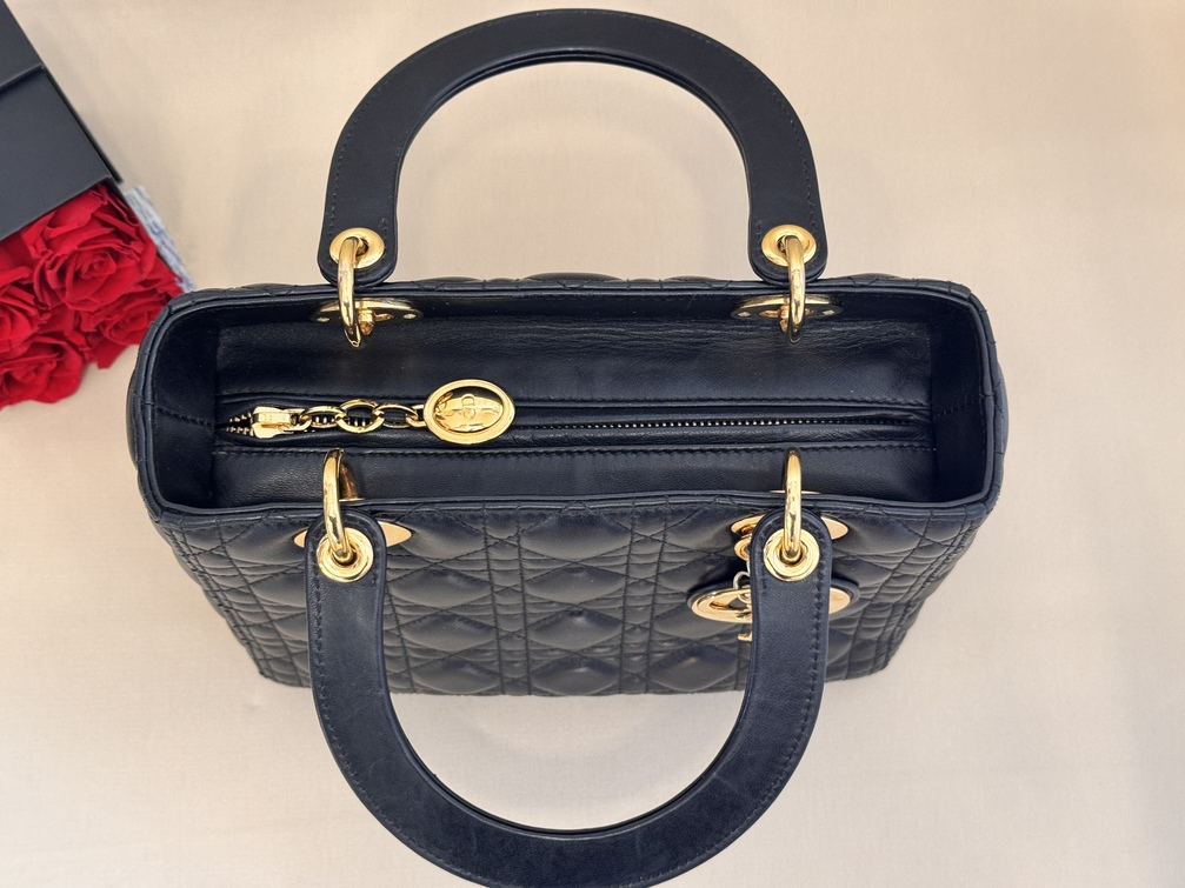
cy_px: 444
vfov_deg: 30.3
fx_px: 1643
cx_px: 592
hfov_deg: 39.7
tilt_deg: -74.2
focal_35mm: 48
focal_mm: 6.76
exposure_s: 1/50
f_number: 1.78
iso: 200
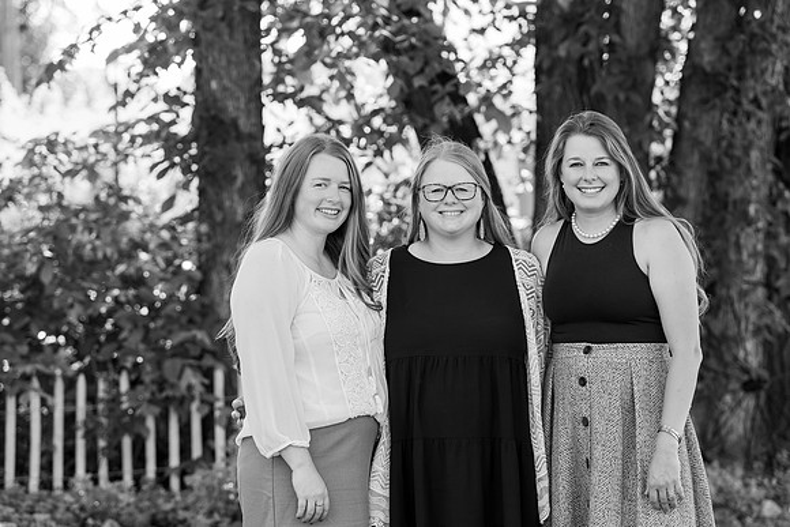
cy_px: 264
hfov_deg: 17.5
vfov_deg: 11.7
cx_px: 395
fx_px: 2568
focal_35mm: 117
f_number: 4
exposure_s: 1/125
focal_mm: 117
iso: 250
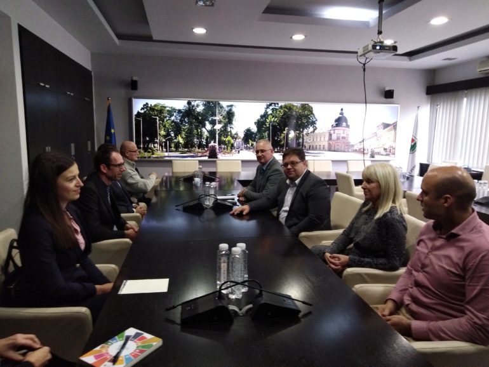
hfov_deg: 67.3
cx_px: 244
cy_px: 184
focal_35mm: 26
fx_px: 367
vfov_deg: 53.1
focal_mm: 3.46
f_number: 2.2
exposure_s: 1/20
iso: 514
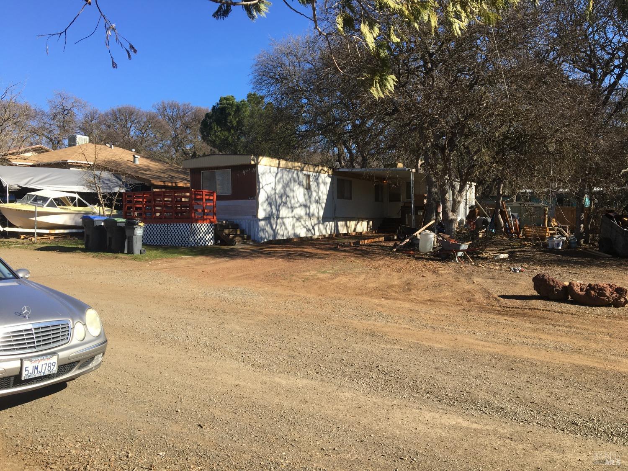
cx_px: 314
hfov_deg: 61.7
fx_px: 526
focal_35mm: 29
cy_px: 236
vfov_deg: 48.2
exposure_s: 1/884
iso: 25
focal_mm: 4.15
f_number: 2.2
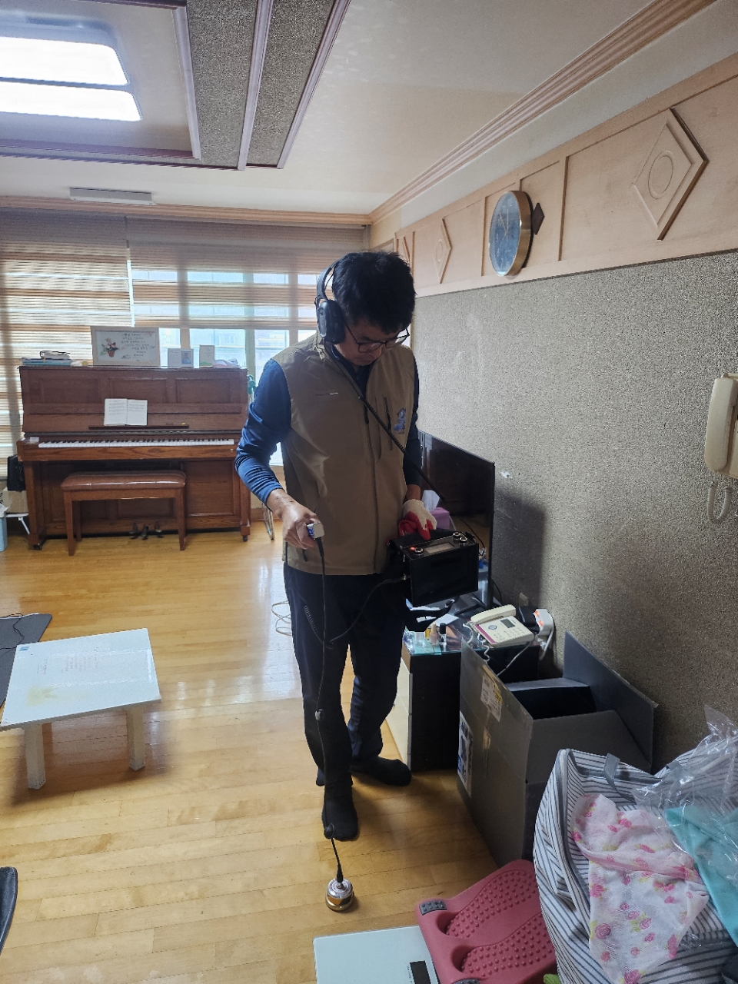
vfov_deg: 71.6
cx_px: 369
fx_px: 682
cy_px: 492
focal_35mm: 24
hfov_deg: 56.8
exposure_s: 1/120
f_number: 1.8
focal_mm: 5
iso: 250
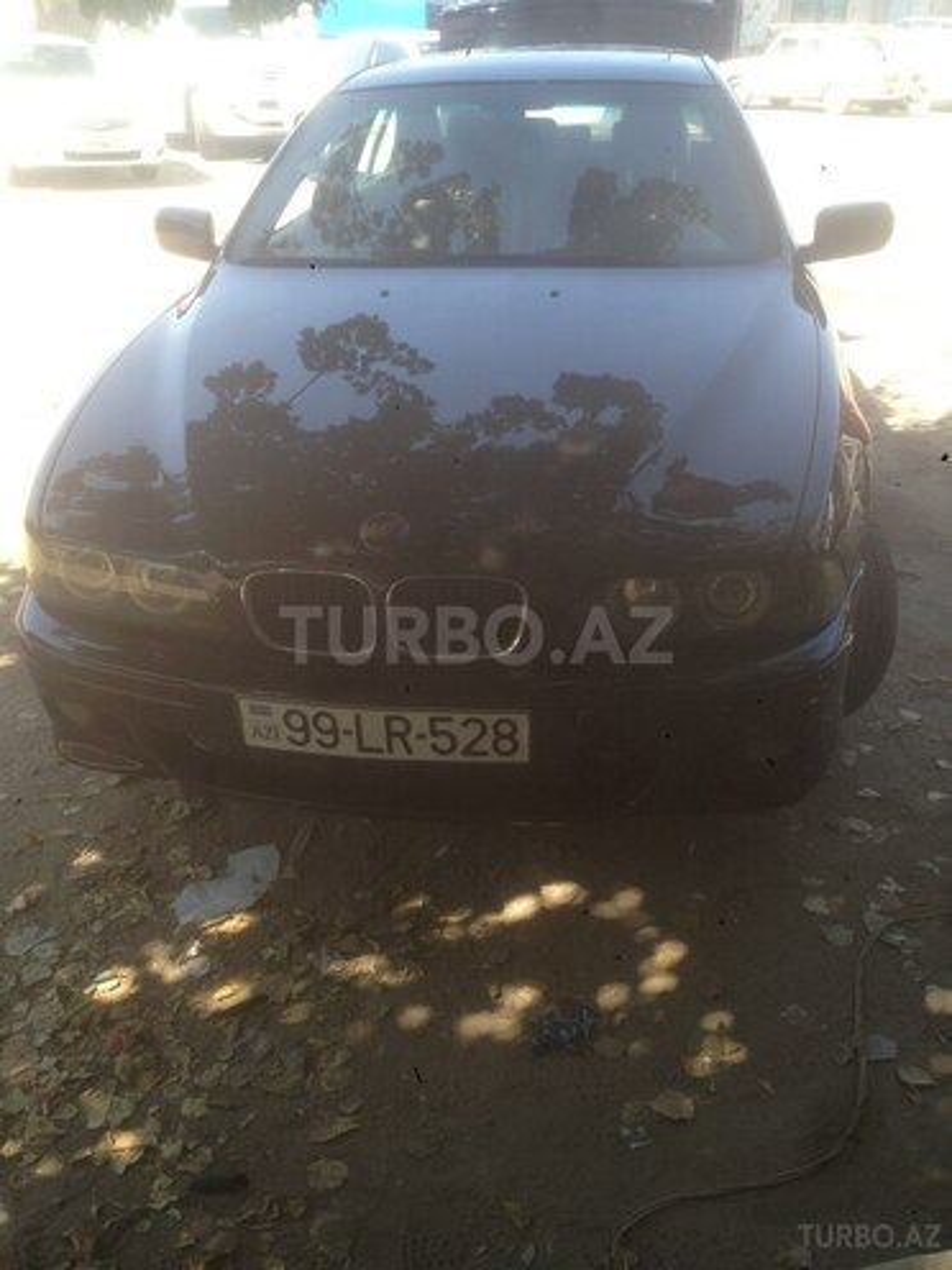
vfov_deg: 55.4
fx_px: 1210
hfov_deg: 42.9
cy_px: 635
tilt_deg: -22.7
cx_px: 476
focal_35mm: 33
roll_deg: -2.8
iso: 50
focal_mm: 4.12
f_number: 2.4
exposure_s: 1/201
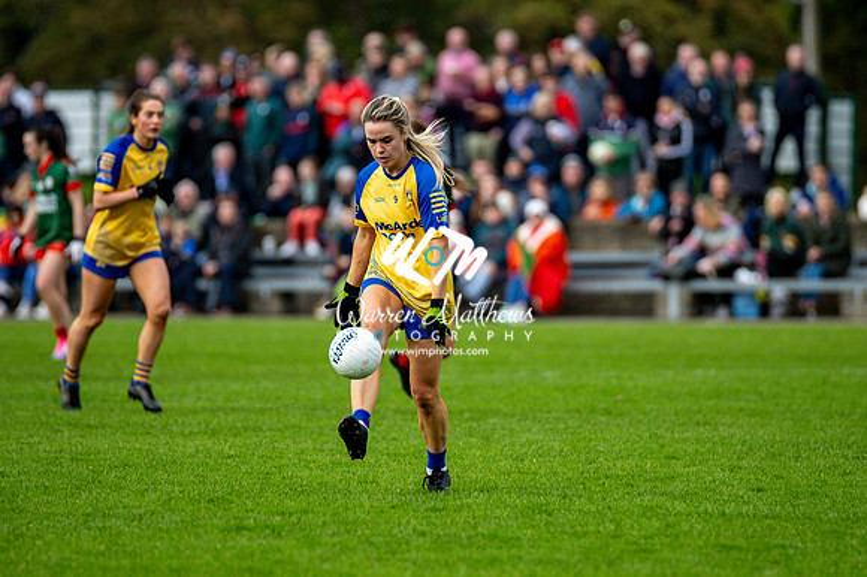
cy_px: 288
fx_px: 10831
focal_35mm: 450
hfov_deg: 4.6
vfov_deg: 3.1
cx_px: 434
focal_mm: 300
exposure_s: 1/6400
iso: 800
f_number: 2.8
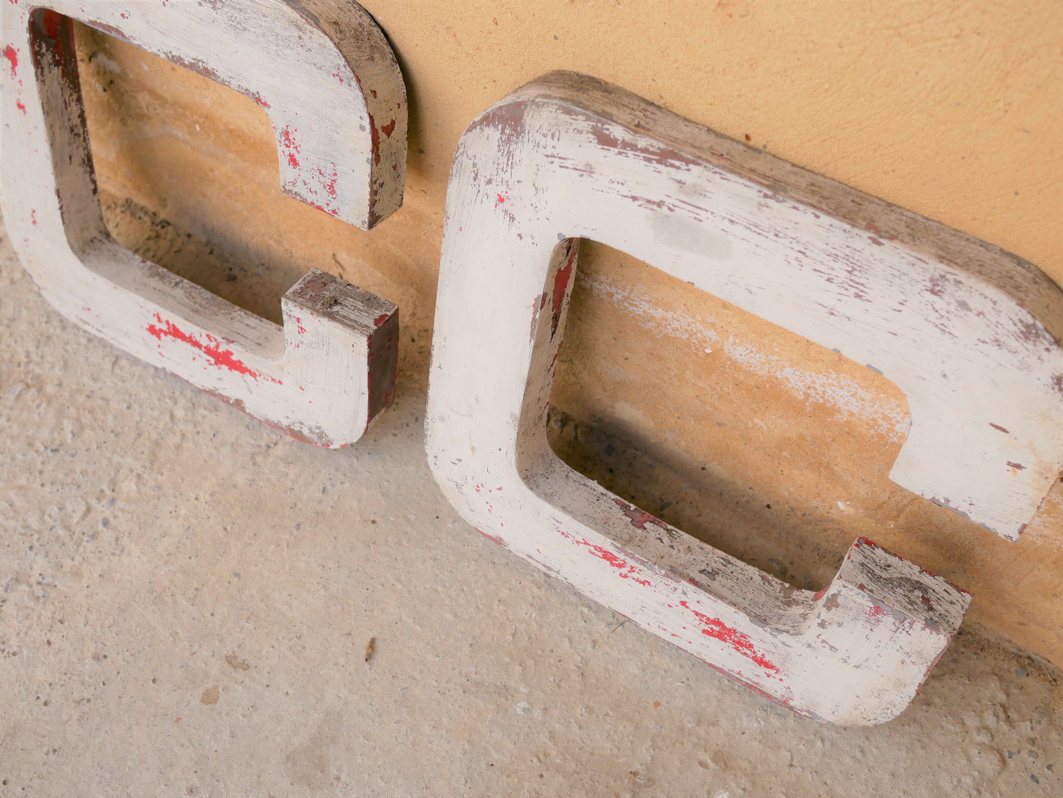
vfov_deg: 36.0
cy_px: 399
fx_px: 1229
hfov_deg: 46.8
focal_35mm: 40
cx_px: 532
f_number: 4
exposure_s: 1/500
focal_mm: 20
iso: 200
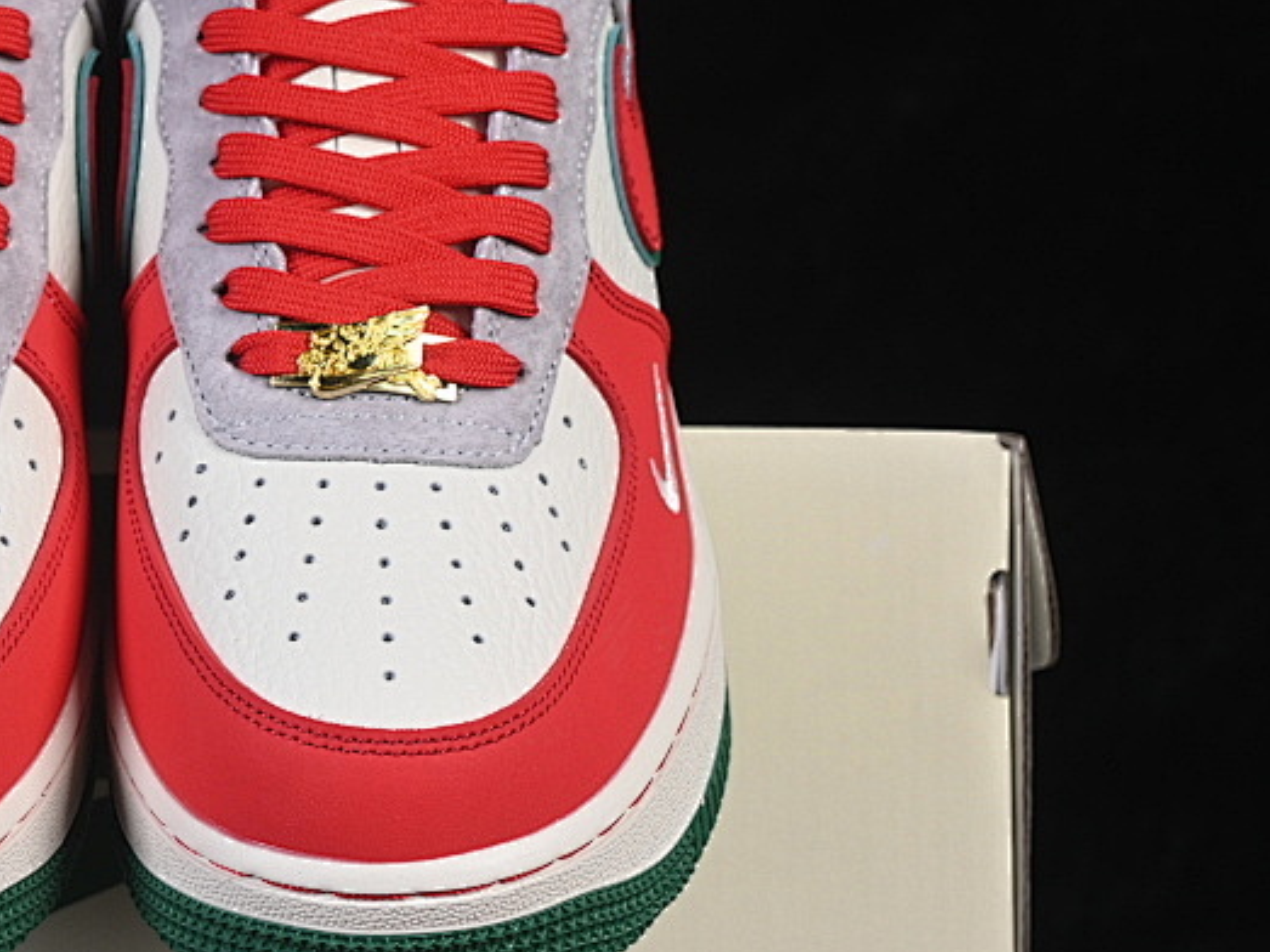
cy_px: 464
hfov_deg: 13.1
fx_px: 5465
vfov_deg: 10.0
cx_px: 102
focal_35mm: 149
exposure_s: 1/80
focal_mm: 50
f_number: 8
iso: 160
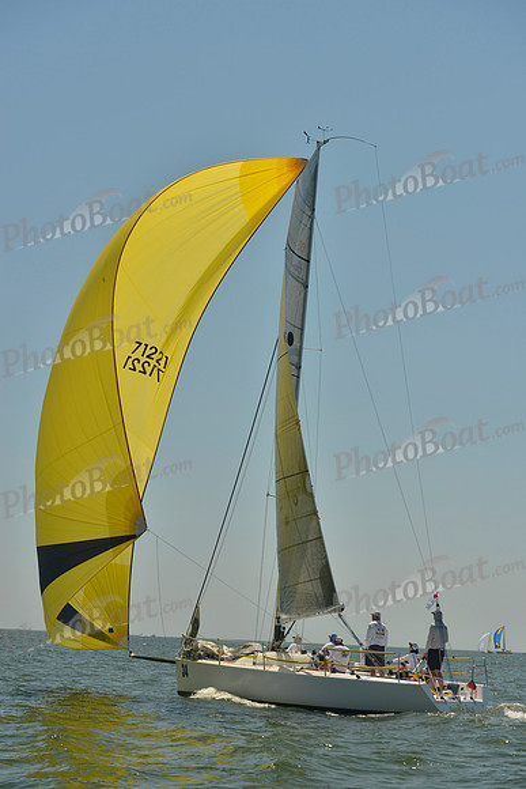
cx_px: 263
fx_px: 1533
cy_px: 394
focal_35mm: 70
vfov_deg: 28.8
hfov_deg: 19.5
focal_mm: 70
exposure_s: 1/800
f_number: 7.1
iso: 200
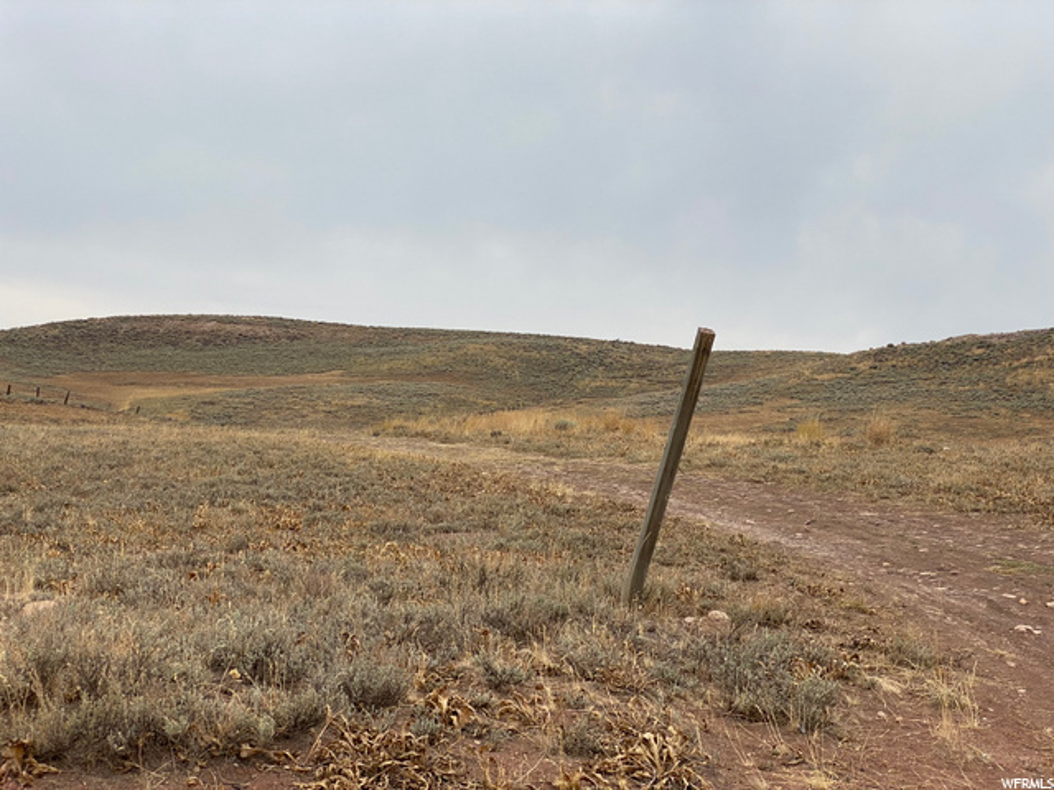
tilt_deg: +3.2
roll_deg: -2.2
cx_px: 527
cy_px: 395
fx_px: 1583
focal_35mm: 52
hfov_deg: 36.8
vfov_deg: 28.0
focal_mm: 6
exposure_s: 1/922
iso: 20
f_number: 2
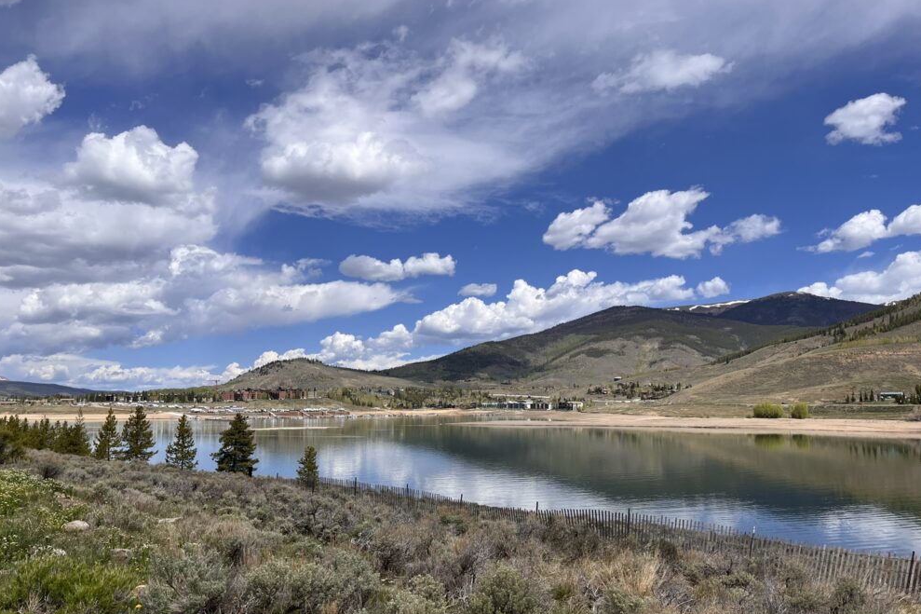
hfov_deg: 65.5
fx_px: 716
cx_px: 471
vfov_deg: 46.3
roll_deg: +0.7
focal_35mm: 28
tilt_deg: +5.7
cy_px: 340
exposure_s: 1/6173
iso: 50
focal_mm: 5.1
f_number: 1.6
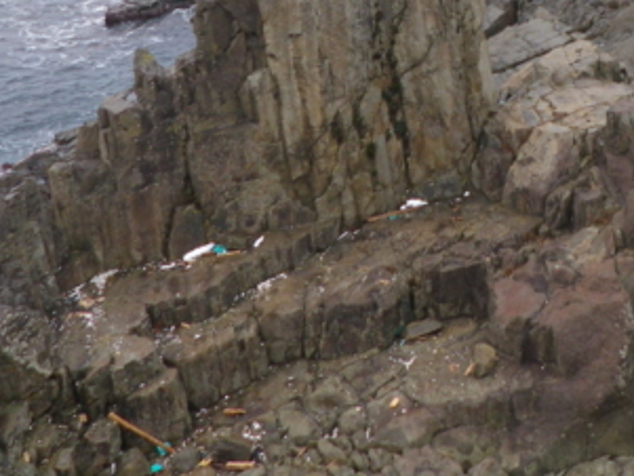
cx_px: 628
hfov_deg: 20.4
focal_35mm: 93
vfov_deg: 15.2
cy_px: -147
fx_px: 1704
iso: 64
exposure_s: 1/60
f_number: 3.8
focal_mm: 6.2
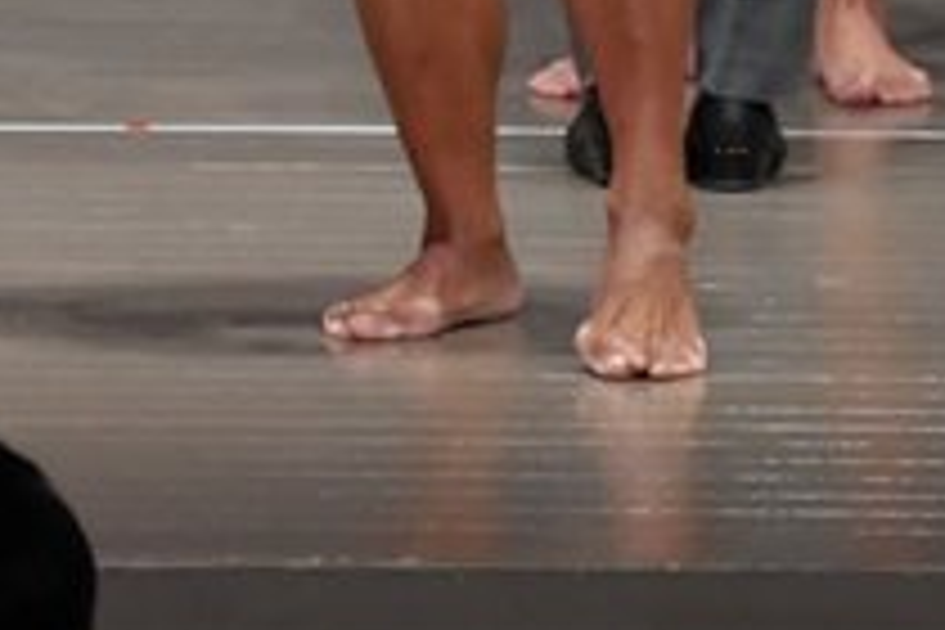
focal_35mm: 801
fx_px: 21025
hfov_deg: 2.6
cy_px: -522
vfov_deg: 1.7
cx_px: 47
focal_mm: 145
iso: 5000
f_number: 5.6
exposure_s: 1/400
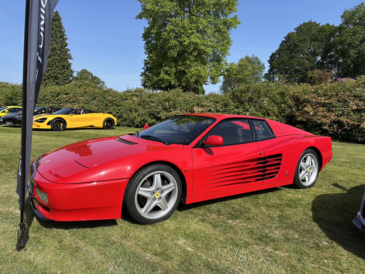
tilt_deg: -4.6
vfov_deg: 56.8
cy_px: 137
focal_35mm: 24
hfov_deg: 71.6
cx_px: 182
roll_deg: -1.6
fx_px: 253
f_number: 1.78
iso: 80
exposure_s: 1/2882
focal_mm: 6.86
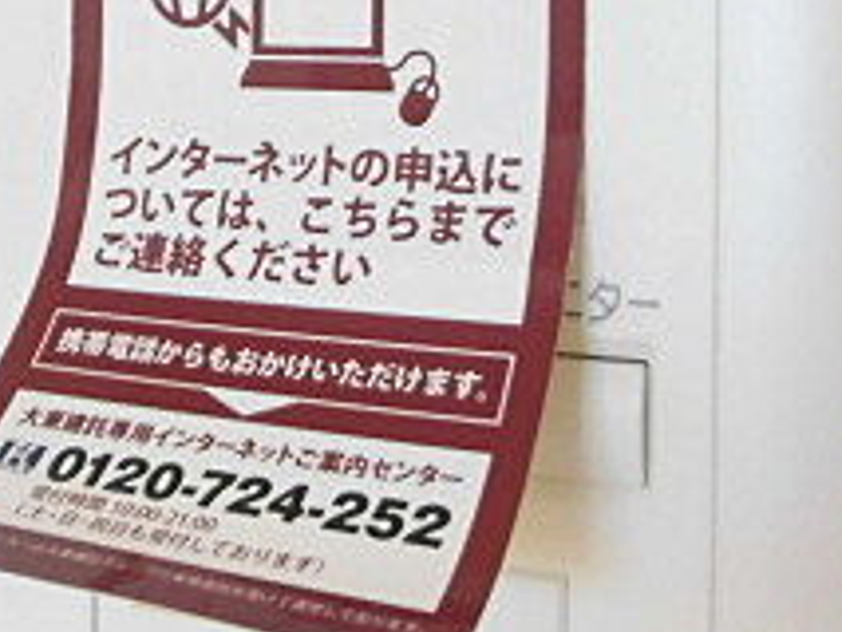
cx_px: 387
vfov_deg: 19.9
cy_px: 20
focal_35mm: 72
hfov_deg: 27.0
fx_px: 1752
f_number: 3.1
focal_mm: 4.3
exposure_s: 1/50
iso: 250
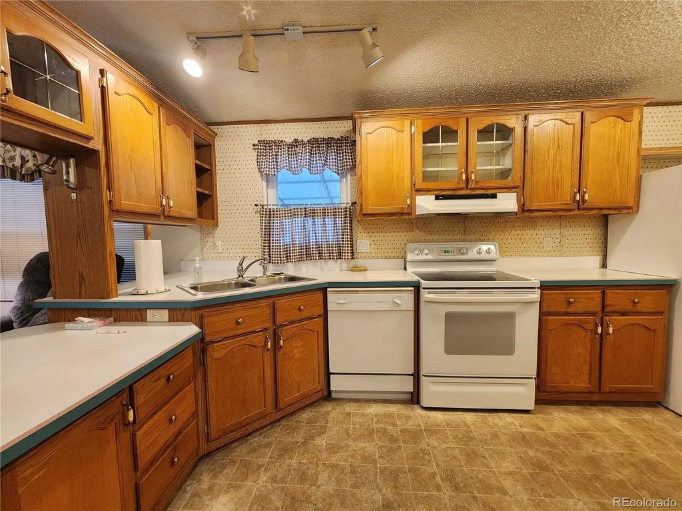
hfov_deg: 106.2
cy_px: 256
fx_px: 256
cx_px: 341
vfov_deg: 89.9
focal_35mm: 13
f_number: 2.2
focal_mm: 2.2
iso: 400
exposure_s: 1/60
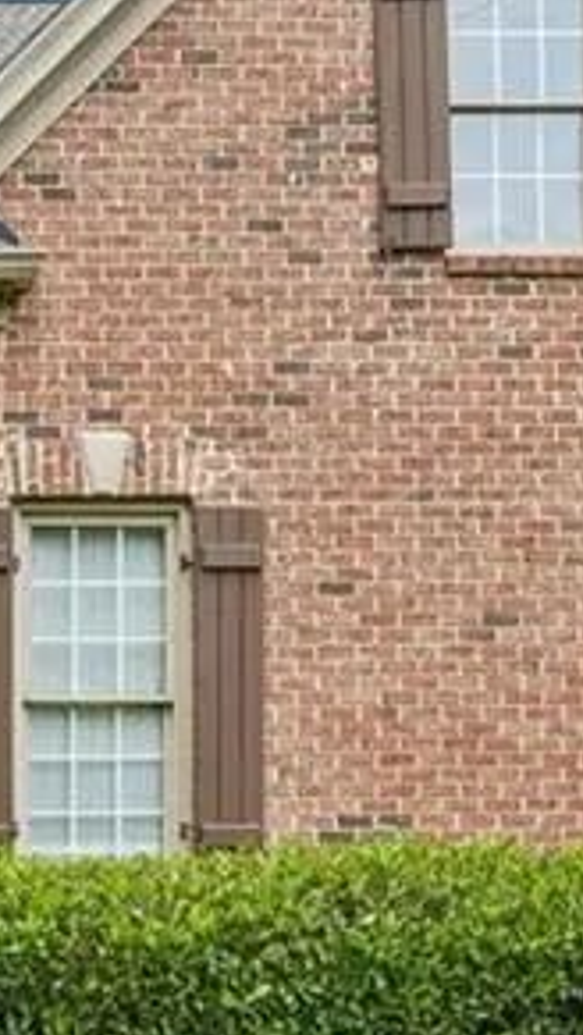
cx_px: -196
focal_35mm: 59
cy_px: 521
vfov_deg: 35.4
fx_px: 1619
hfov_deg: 18.8
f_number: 8
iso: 100
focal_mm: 16
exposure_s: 1/40
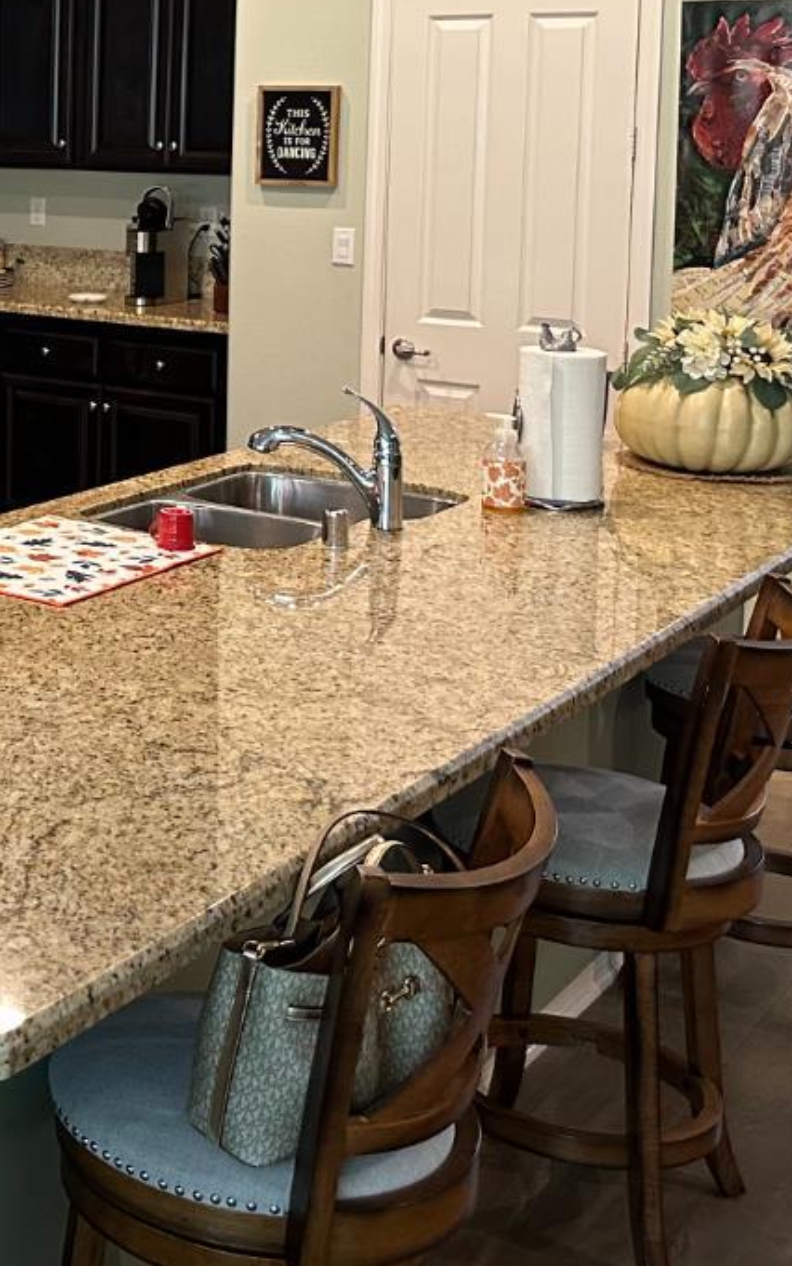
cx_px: -303
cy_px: 250
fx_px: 1933
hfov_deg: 20.6
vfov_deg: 35.1
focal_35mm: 56
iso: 320
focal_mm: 6.86
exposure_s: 1/60
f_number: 1.78
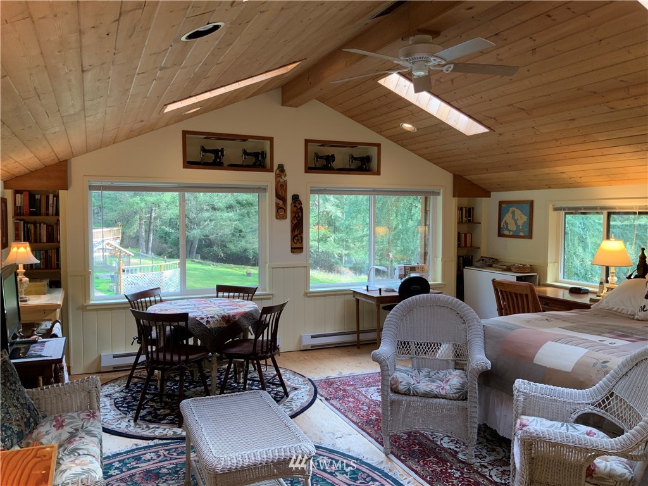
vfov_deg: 48.2
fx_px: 543
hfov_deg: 61.7
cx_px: 324
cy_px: 243
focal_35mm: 29
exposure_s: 1/60
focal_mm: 3
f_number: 1.8
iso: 40
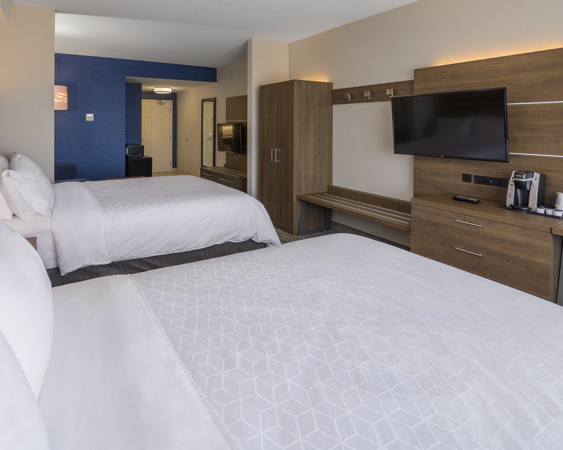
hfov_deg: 82.9
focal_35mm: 19
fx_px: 317
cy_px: 222
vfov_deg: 70.8
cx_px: 248
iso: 100
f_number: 8
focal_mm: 16
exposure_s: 1/10
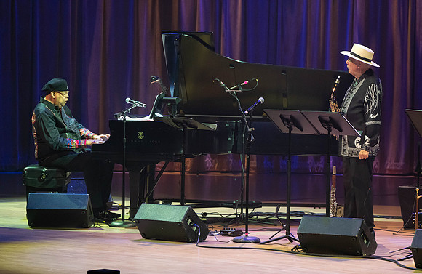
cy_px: 157
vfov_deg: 6.4
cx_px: 226
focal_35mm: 212
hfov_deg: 9.8
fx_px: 2471
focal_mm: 187
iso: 3200
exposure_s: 1/250
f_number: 5.6
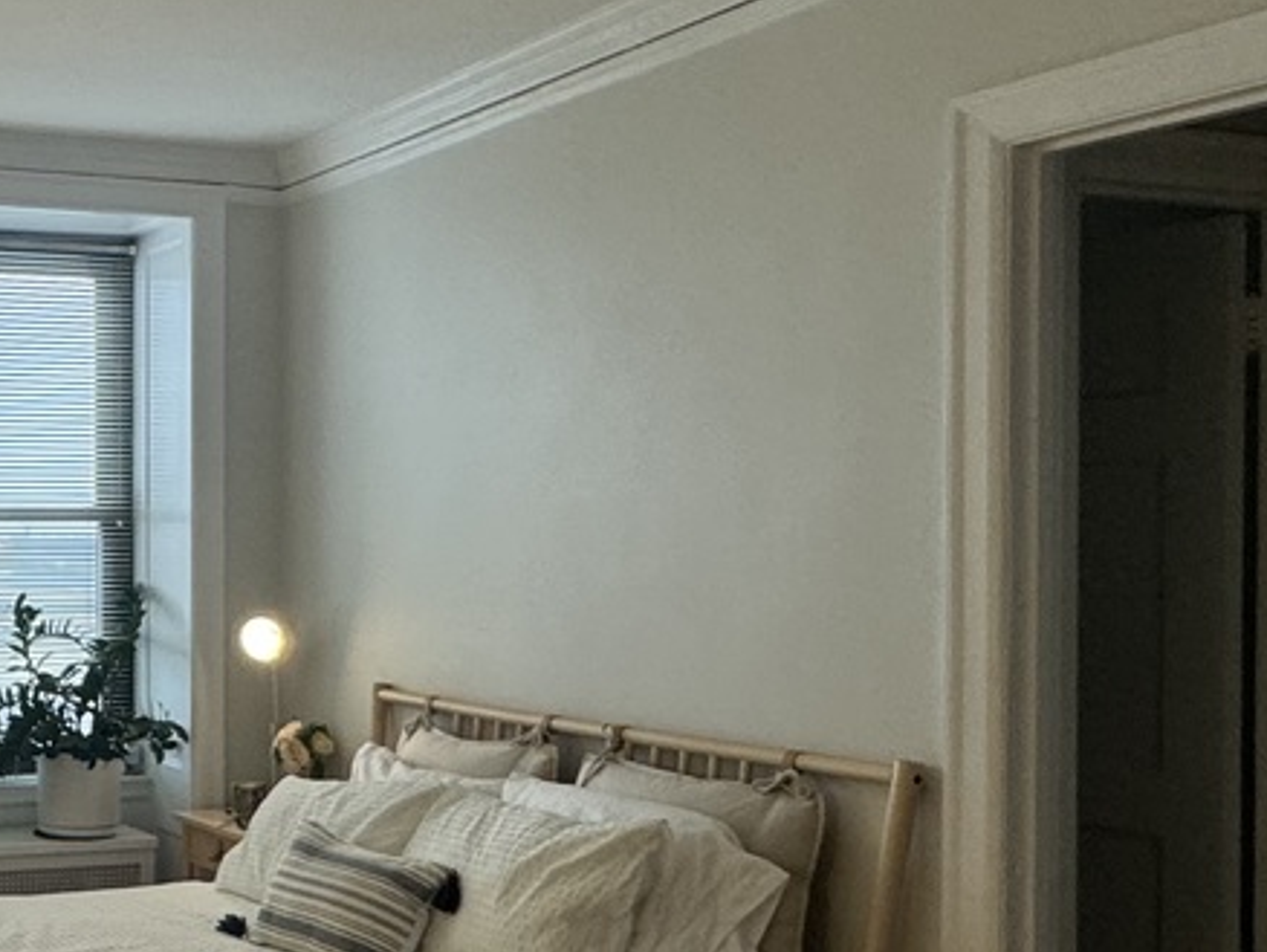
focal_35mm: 46
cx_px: -93
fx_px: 1685
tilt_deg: -1.7
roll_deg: -0.3
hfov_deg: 35.8
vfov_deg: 31.5
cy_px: 573
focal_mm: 2.22
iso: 200
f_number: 2.2
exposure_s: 1/120
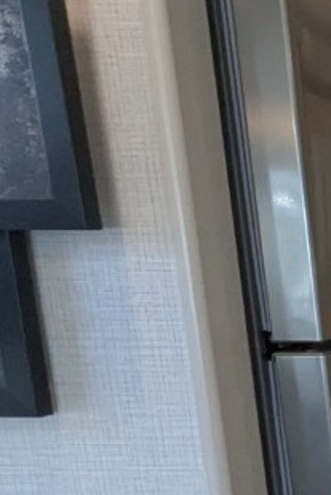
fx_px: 1033
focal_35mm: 75
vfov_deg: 26.1
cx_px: 867
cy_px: 444
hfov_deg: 12.6
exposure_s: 1/168
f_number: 2.2
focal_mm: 2.35
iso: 389
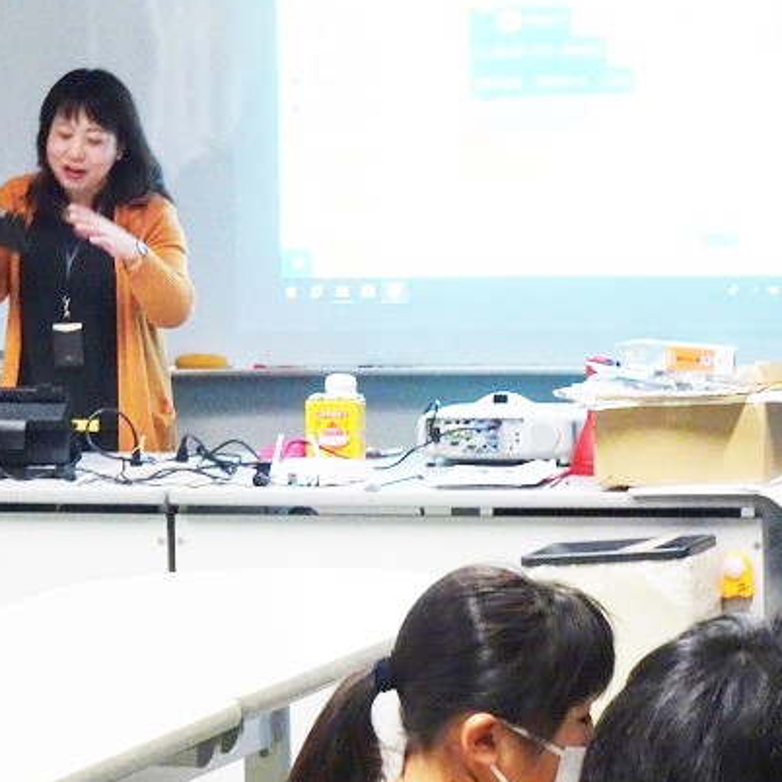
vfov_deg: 9.4
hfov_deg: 9.4
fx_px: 4754
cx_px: 240
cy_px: 481
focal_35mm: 186
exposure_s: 1/40
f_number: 5.6
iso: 800
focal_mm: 19.68
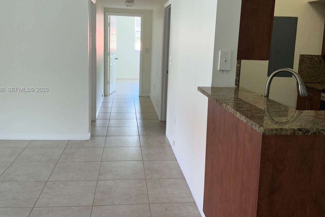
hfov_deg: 54.4
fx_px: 316
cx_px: 163
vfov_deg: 37.7
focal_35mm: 35
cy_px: 90
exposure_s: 1/81
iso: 32
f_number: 1.8
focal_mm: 3
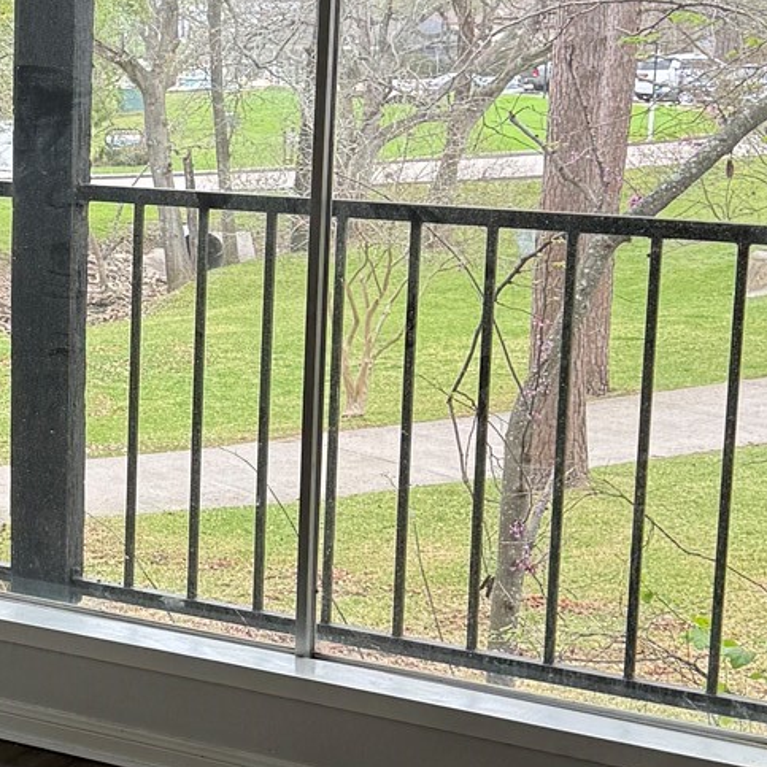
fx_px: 2256
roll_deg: +0.3
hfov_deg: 18.1
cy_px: 365
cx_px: -216
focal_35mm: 90
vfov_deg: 19.3
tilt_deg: -10.5
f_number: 1.78
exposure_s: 1/155
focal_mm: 6.76
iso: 64
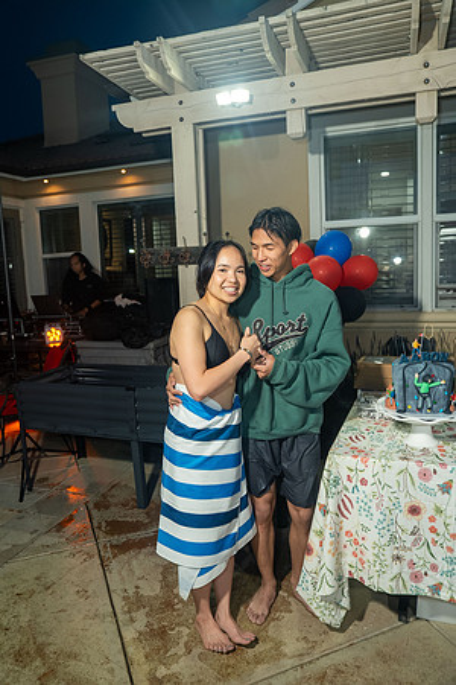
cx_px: 228
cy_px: 342
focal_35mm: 26
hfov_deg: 49.6
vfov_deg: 69.4
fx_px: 494
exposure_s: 1/160
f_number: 3.5
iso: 640
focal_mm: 26
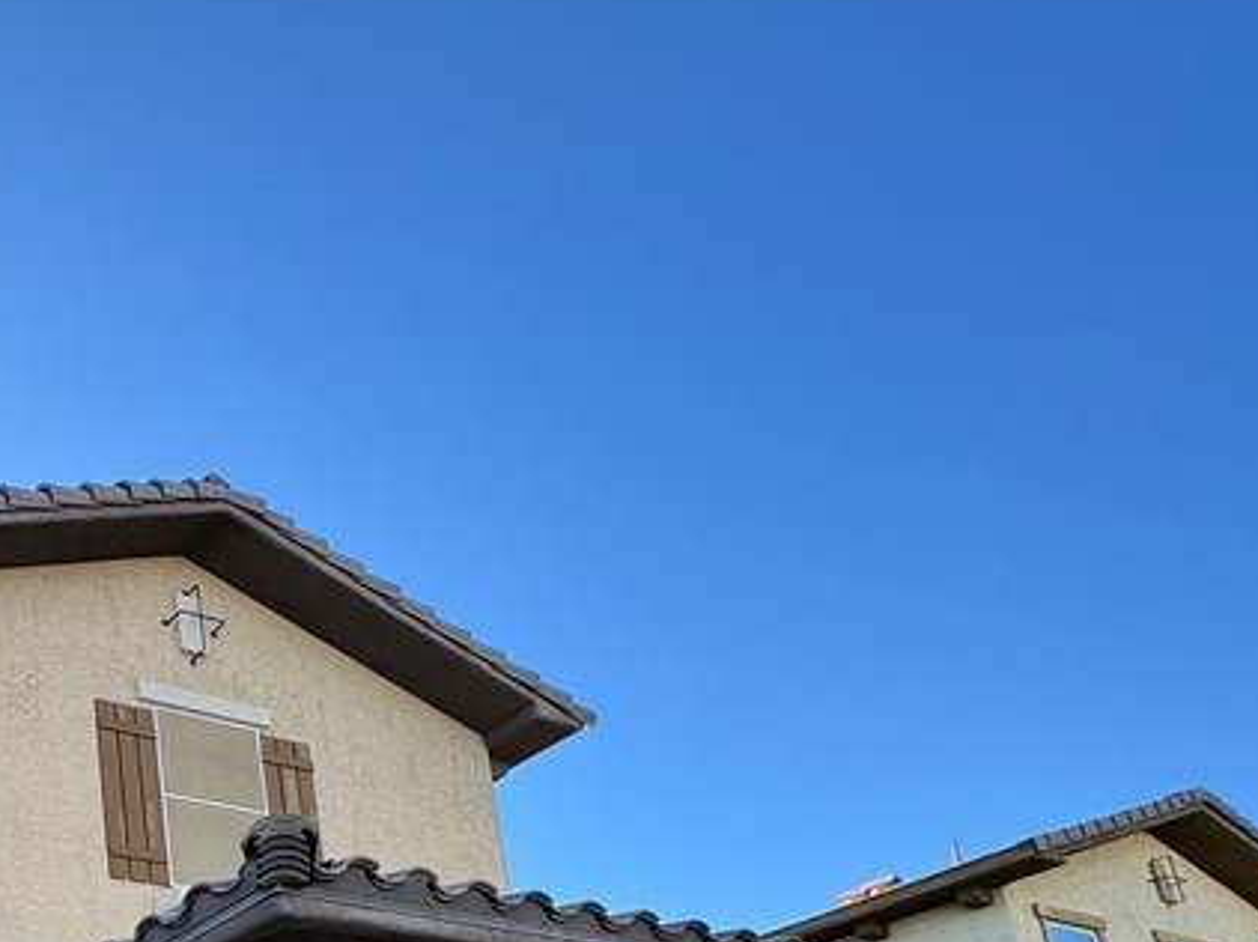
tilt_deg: +15.1
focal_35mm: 34
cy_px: 1100
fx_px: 1235
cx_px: -224
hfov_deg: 39.9
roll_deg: +0.5
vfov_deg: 34.4
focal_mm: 2.22
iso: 40
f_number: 2.2
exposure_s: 1/341
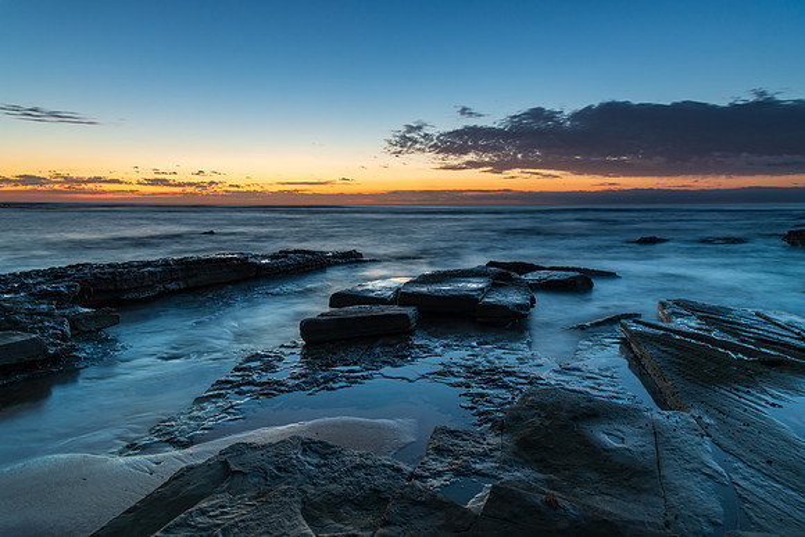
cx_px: 402
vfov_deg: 51.8
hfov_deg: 72.1
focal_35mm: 25
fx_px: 553
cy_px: 268
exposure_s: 8
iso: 250
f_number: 7.1
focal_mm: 24
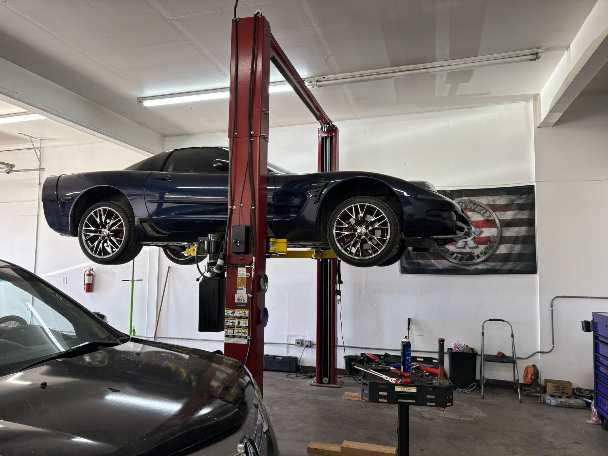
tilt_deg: +5.1
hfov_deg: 67.3
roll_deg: -1.1
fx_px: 457
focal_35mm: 26
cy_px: 228
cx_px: 304
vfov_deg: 53.1
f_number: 1.6
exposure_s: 1/120
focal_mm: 5.96
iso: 80
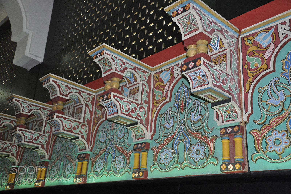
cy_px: 97
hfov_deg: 49.6
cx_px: 146
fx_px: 315
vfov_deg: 34.1
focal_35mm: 39
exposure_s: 1/60
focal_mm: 26
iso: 800
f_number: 4
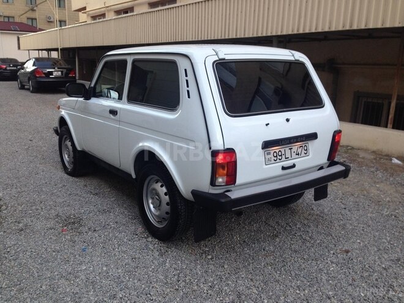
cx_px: 202
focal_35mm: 33
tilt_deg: -11.5
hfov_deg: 55.4
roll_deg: -0.9
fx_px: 385
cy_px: 152
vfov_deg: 42.9
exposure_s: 1/60
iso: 50
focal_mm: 4.12
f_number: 2.4
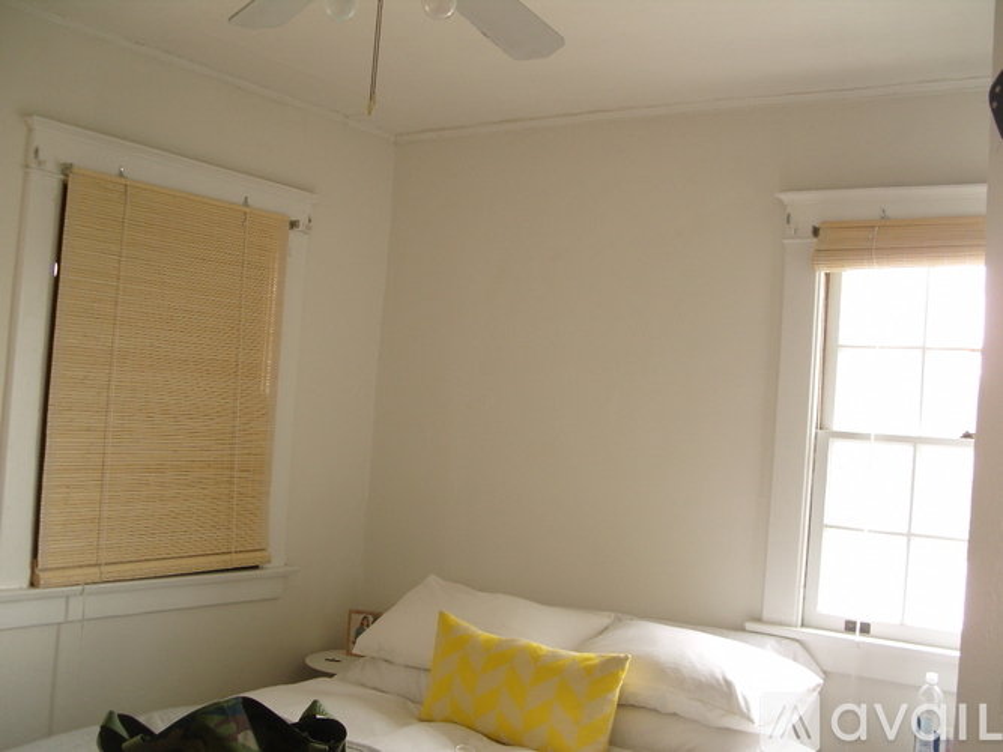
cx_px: 502
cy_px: 376
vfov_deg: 37.7
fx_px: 1101
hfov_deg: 49.0
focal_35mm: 38
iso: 80
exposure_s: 1/40
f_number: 2.8
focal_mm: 7.8
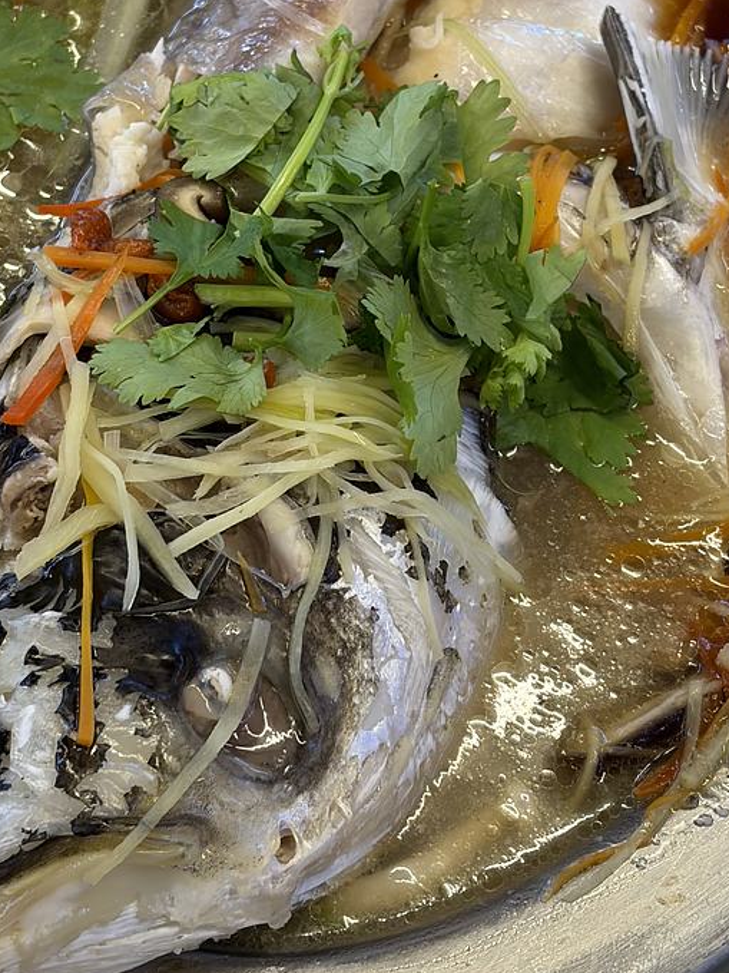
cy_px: 315
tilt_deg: -57.8
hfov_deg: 15.1
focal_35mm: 98
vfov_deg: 20.0
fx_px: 2753
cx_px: 377
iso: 64
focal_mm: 5.96
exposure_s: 1/50
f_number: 1.6
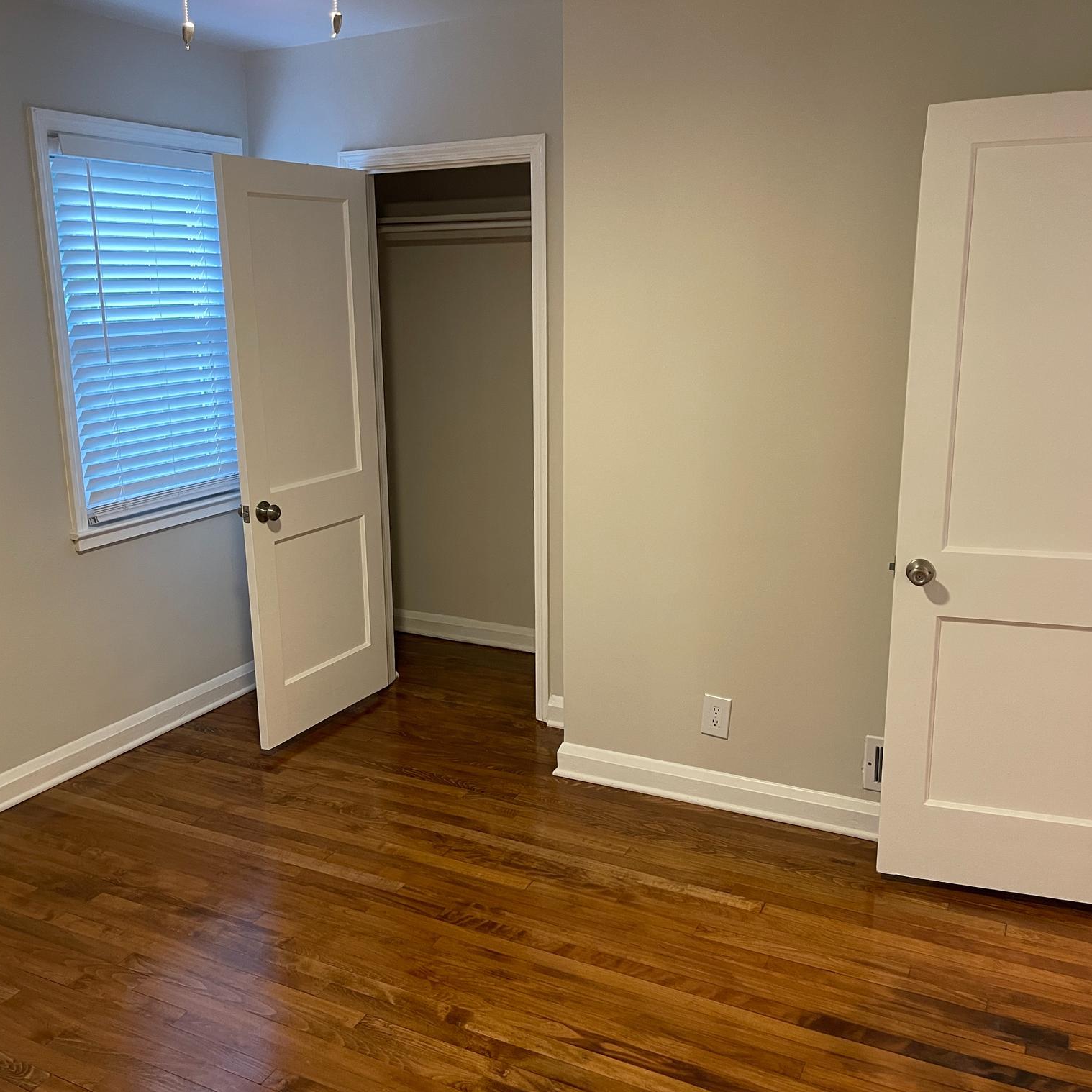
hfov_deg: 52.4
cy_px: 552
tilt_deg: -13.2
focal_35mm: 31
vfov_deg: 52.5
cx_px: 490
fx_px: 1106
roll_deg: +1.3
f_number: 1.6
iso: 250
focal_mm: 5.1
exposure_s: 1/60
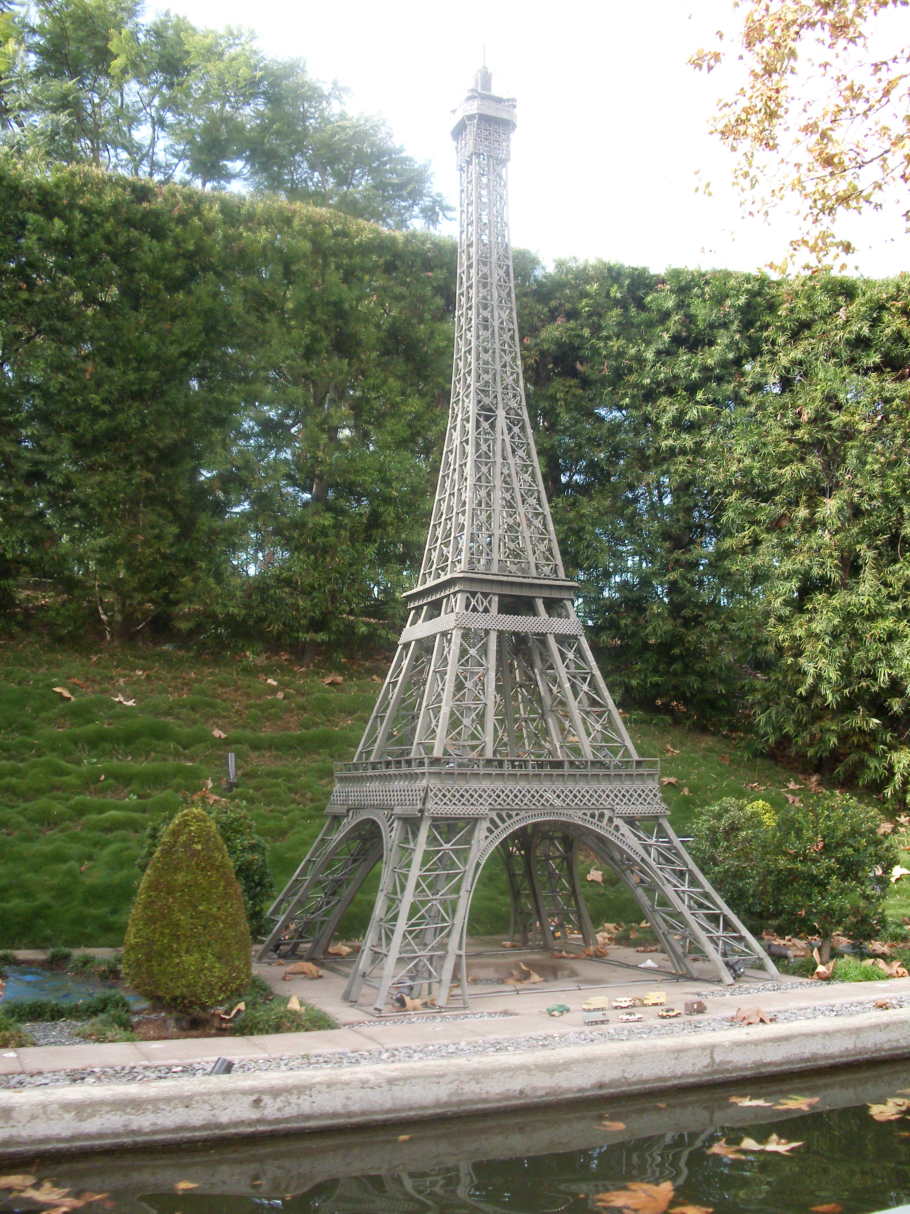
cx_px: 455
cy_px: 607
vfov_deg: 49.0
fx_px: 1332
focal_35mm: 38
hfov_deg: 37.7
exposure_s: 1/60
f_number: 7.8
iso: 160
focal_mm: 6.3
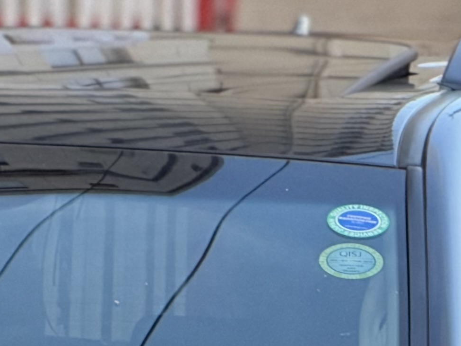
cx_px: -151
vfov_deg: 2.5
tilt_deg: -5.2
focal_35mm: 586
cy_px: 861
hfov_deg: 3.4
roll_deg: -1.6
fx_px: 7803
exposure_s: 1/121
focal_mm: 16.89
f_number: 2.8
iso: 250
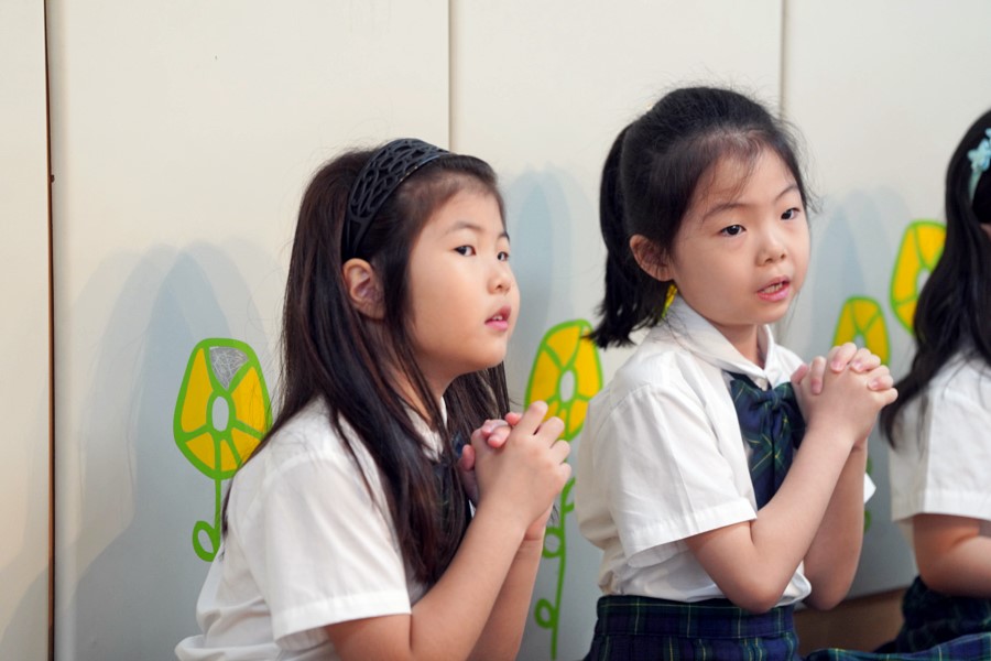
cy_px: 330
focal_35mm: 168
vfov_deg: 8.2
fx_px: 4624
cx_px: 496
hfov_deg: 12.2
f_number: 4
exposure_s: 1/200
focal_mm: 168
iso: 1600
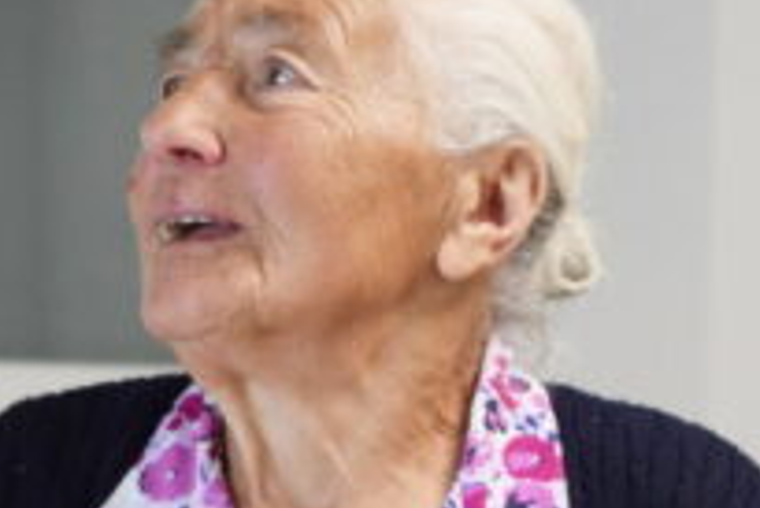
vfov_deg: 7.5
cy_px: 697
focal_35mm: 180
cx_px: 471
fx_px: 3803
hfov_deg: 11.4
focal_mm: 32
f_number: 4
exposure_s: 1/60
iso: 800
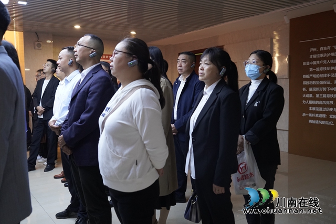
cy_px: 112
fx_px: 299
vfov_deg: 41.1
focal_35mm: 32
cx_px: 168
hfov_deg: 58.7
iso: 5000
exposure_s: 1/160
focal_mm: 32
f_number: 4
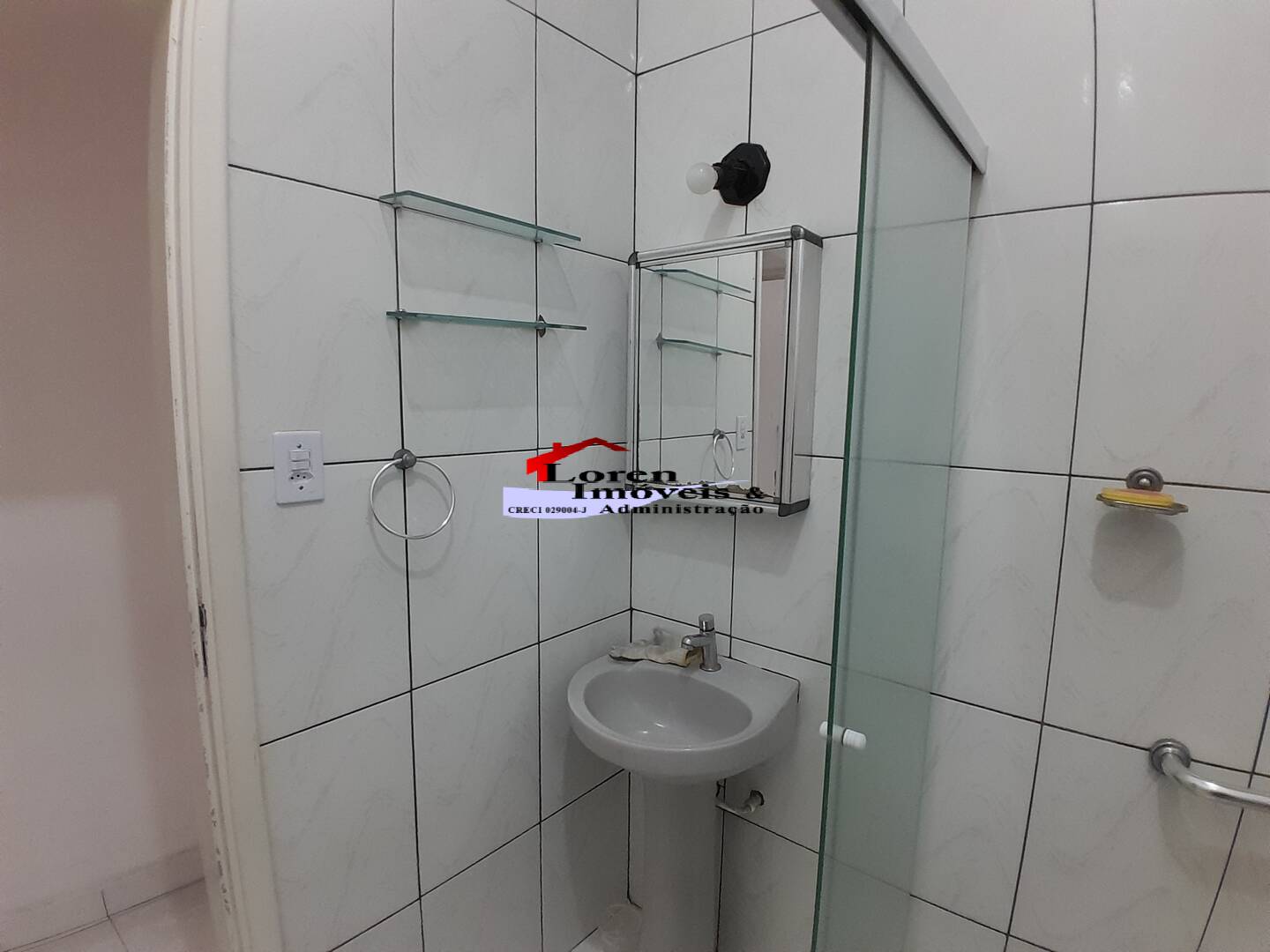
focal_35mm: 17
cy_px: 476
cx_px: 635
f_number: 2.2
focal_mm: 1.46
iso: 160
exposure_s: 1/24
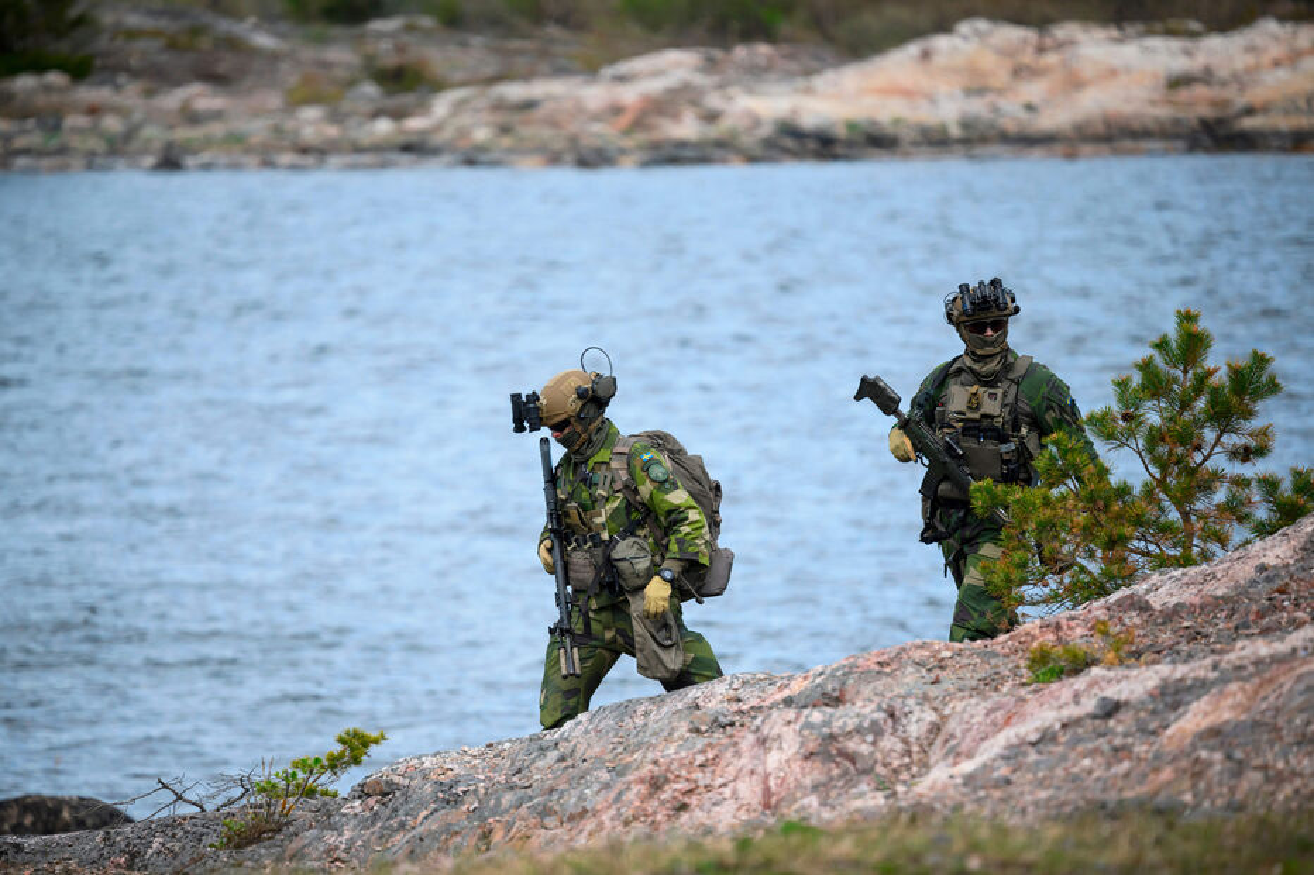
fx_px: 12042
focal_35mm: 330
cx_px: 657
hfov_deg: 6.2
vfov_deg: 4.2
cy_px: 438
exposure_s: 1/2000
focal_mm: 330
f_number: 5.3
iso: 640
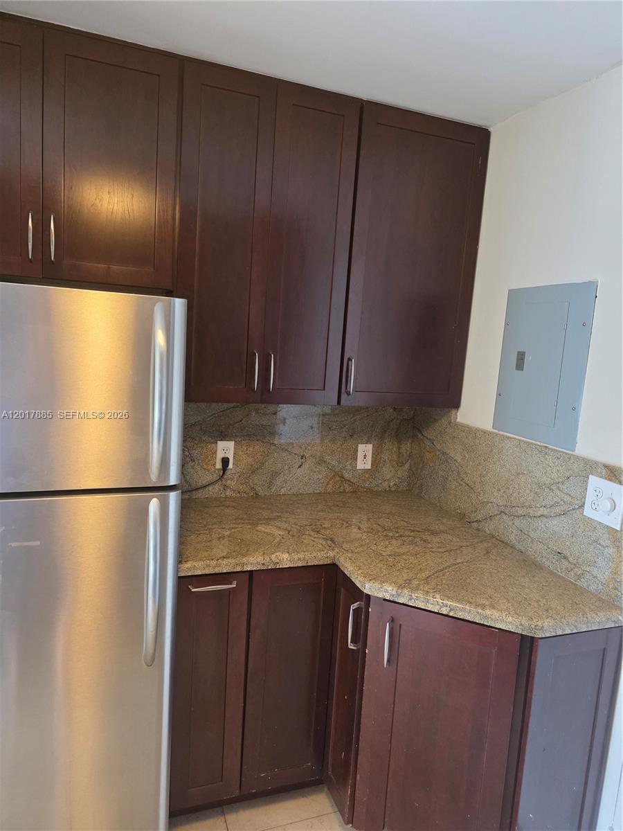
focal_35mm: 23
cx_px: 312
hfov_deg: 58.9
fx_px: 552
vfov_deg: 73.9
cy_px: 416
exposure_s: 1/120
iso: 640
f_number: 1.7
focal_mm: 6.3
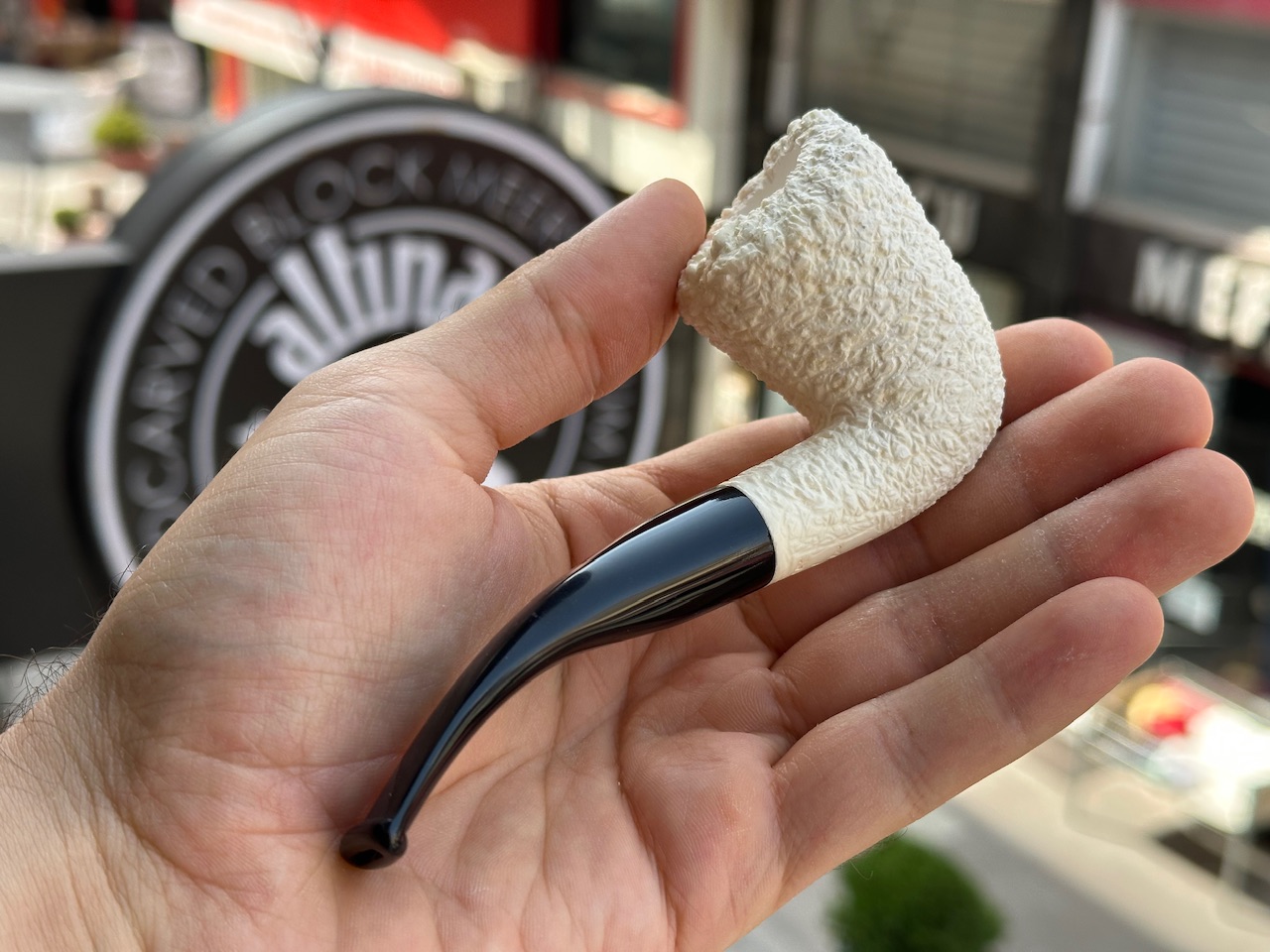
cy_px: 476
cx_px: 635
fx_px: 1761
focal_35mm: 48
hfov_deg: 39.7
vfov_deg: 30.3
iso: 64
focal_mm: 6.86
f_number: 1.78
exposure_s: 1/587
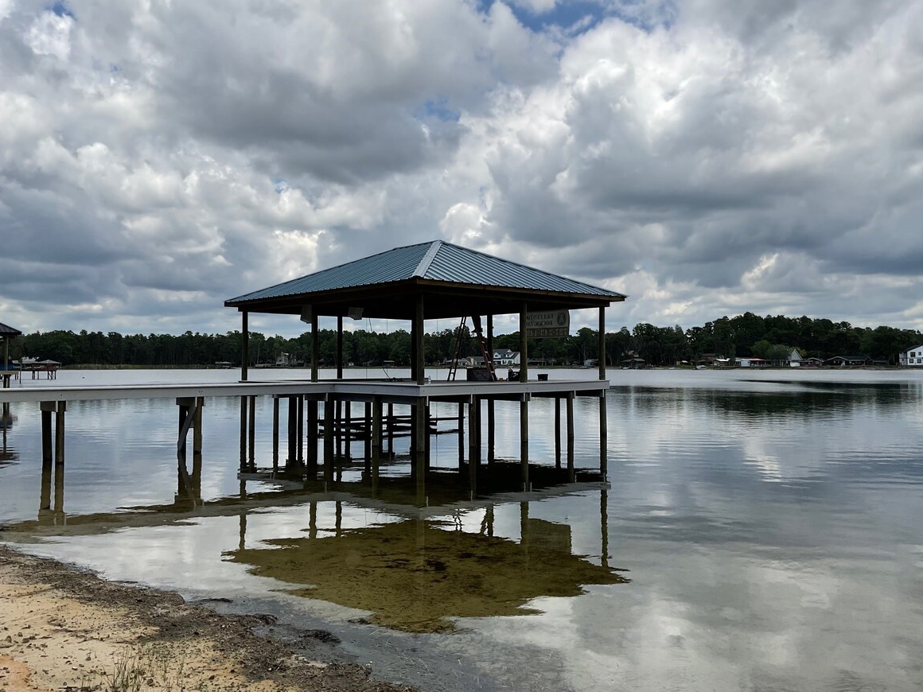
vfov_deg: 46.8
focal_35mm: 30
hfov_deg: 60.0
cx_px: 468
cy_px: 340
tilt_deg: +0.4
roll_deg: +0.5
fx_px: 800
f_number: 1.8
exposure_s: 1/3125
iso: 16
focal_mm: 3
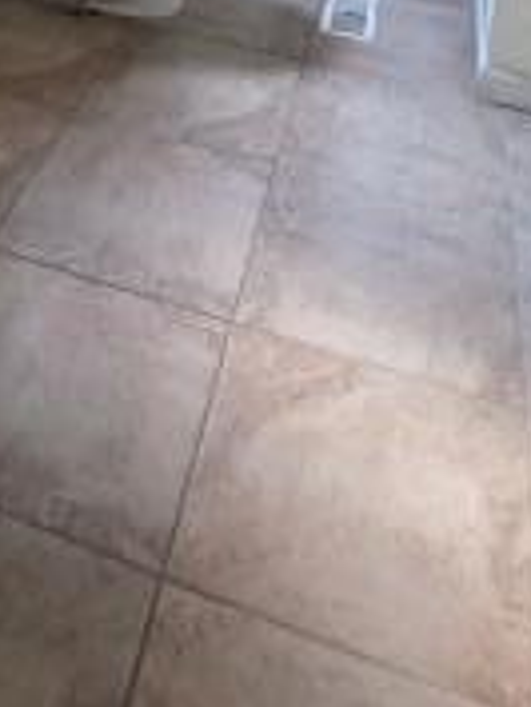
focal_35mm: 47
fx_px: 960
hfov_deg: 29.5
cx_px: 44
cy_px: -304
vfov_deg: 28.9
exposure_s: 1/60
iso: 250
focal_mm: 2.2
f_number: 1.9
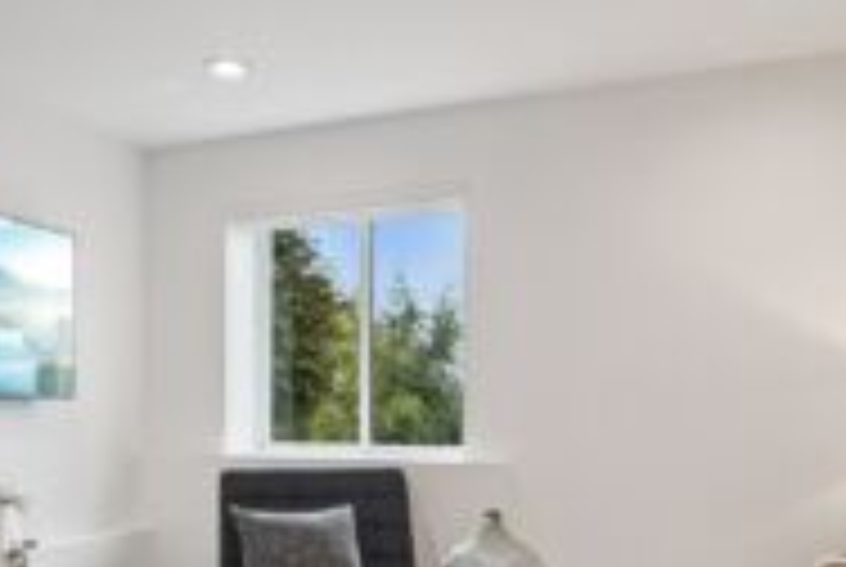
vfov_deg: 37.6
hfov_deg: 55.4
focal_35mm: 34
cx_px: 346
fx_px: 800
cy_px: 452
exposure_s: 1/80
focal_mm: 16
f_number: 8
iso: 1600
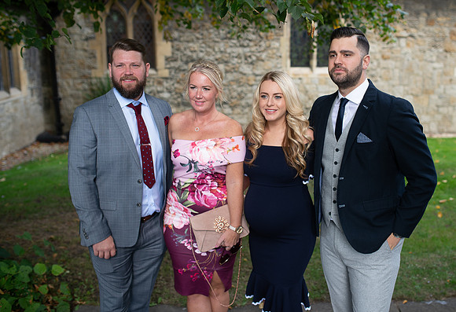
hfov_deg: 46.3
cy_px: 130
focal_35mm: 42
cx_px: 273
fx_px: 530
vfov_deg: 32.7
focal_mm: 35
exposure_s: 1/200
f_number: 2.5
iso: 100
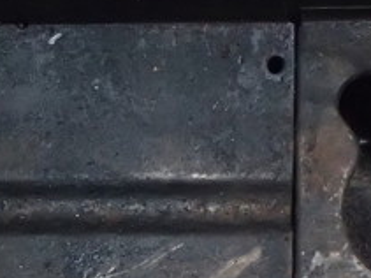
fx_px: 1200
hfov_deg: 17.5
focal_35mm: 112
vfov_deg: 13.1
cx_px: 257
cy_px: 226
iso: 1600
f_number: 4.7
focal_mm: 6.64
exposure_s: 1/15
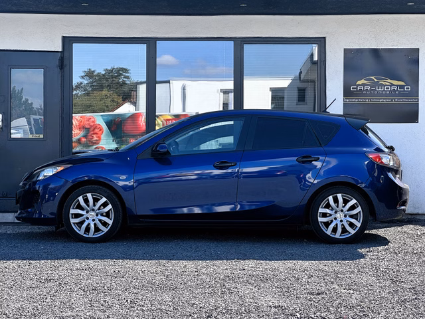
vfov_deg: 19.1
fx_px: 945
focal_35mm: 77
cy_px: 160
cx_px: 212
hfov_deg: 25.3
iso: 32
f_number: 2.8
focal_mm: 9
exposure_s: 1/201
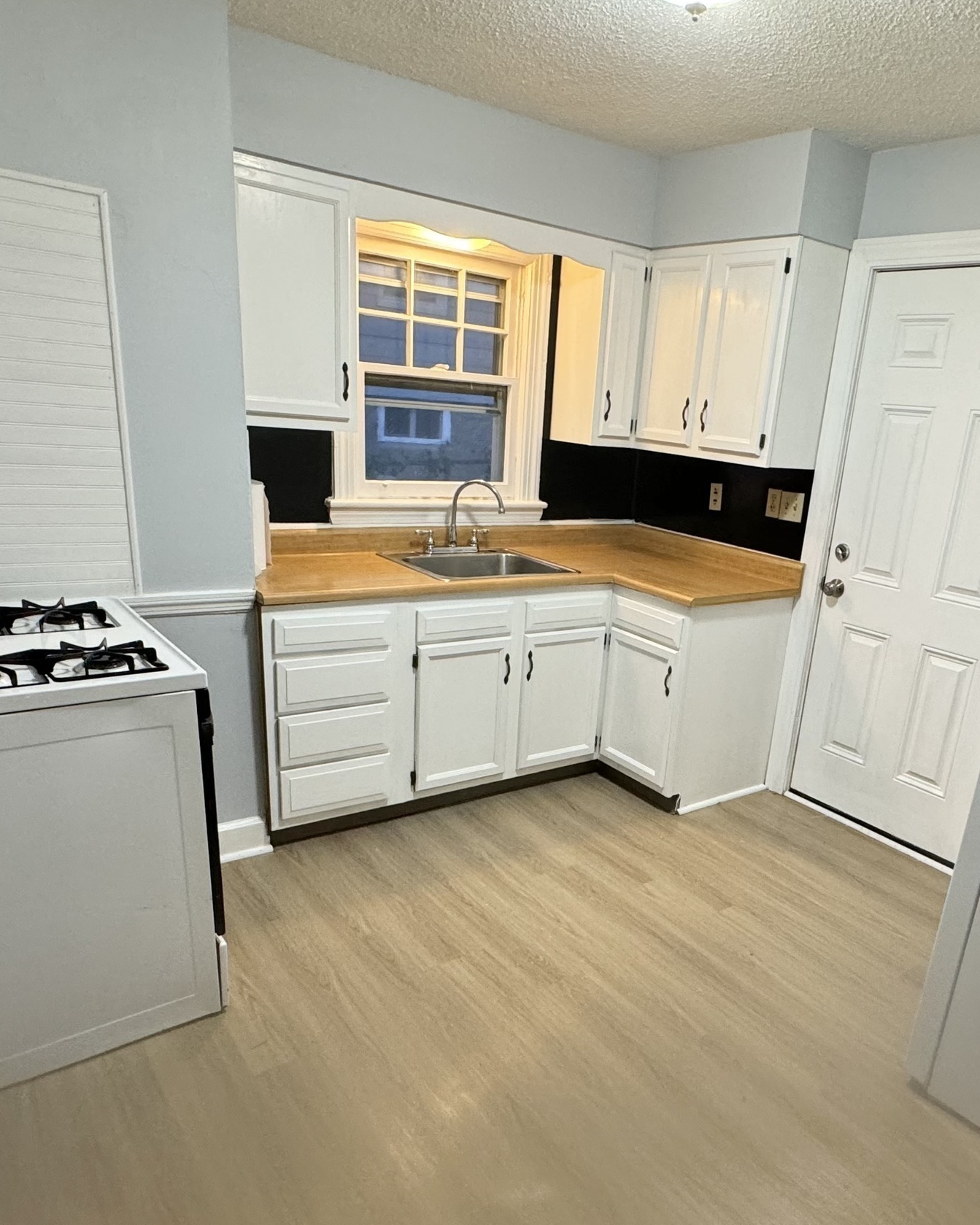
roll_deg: -5.3
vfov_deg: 67.4
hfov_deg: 56.3
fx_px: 906
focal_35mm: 25
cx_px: 599
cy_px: 738
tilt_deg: -20.9
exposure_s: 1/60
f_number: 2.2
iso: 250
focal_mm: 2.22
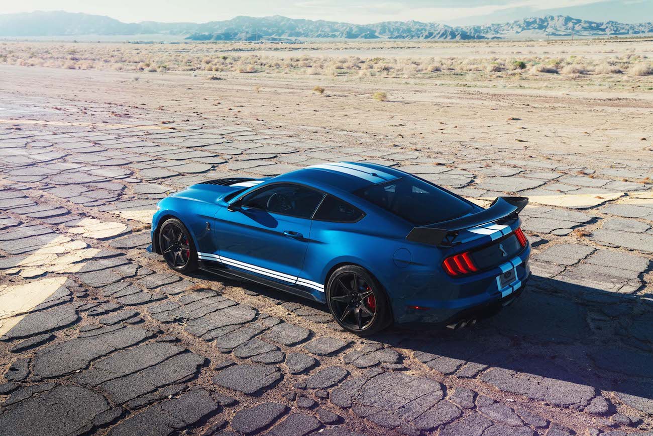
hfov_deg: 53.1
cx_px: 326
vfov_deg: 36.9
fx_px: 653
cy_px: 218
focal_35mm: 36
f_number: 5.6
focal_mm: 36
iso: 100
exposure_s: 1/125
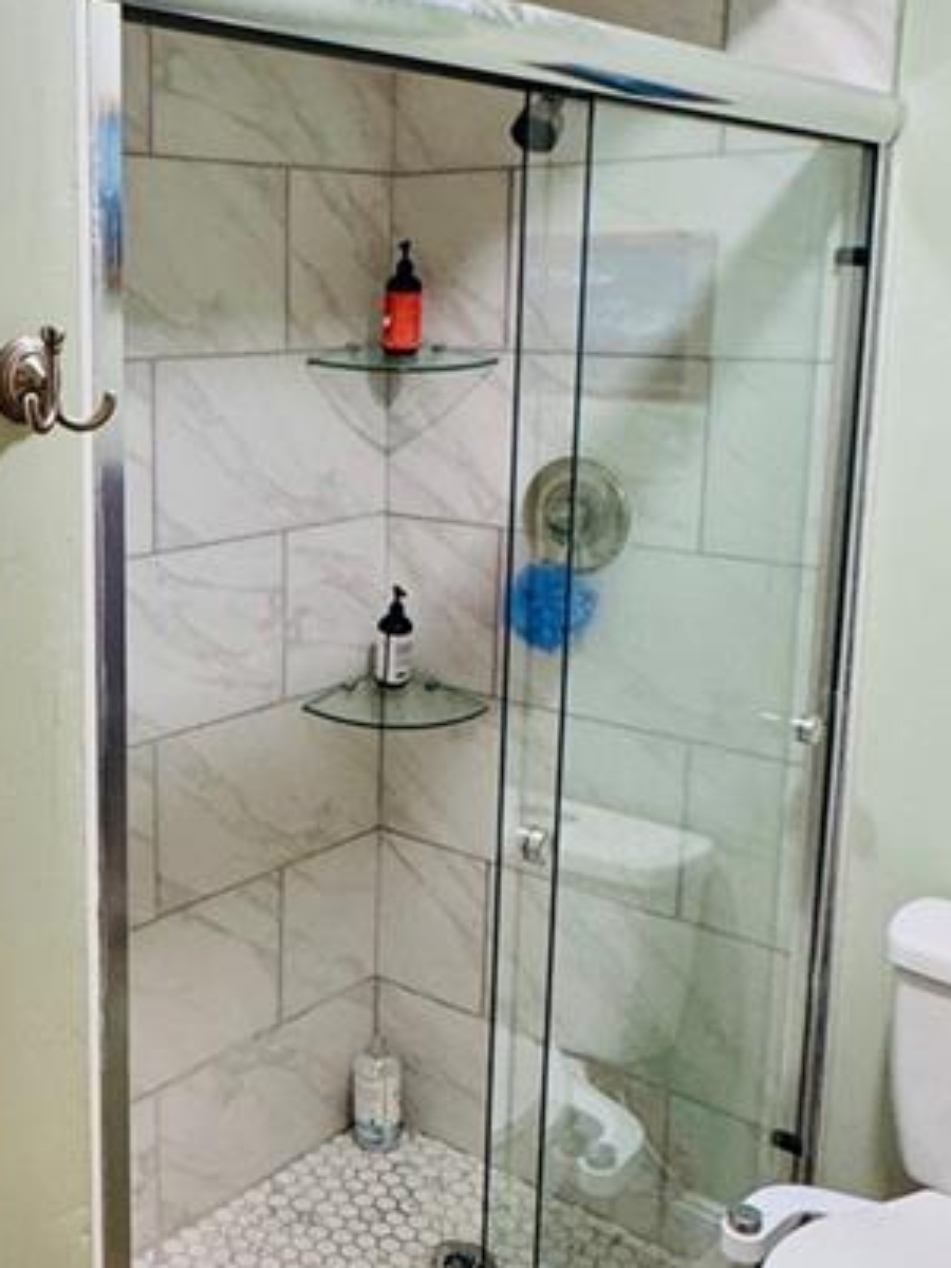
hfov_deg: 33.3
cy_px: 567
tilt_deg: -10.0
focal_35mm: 42
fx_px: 1538
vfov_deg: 44.7
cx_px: 174
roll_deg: +0.9
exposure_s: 1/120
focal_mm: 2.22
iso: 250
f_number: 2.2
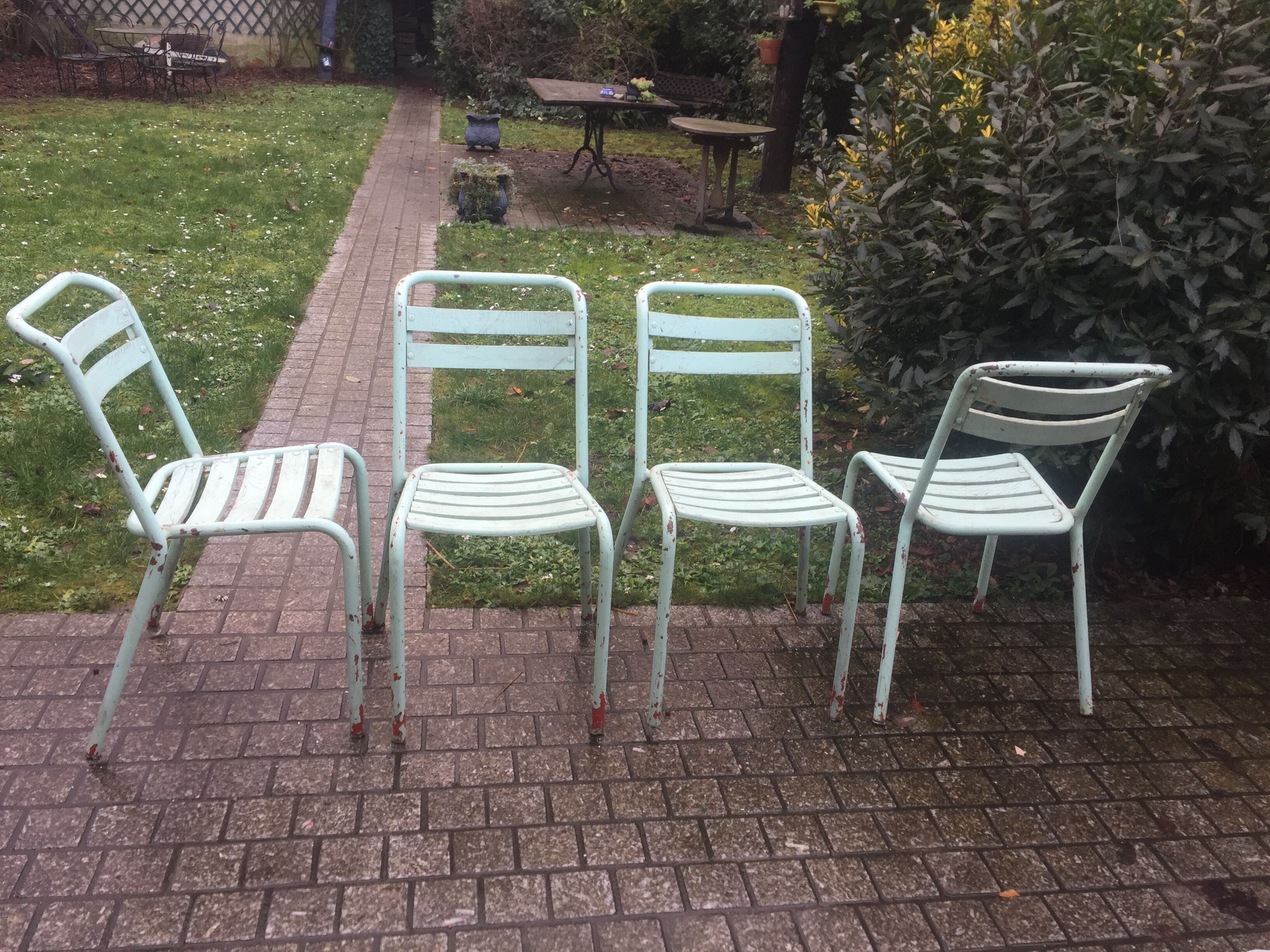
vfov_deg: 48.2
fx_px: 1064
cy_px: 476
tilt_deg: -23.0
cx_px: 635
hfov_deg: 61.7
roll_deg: -3.9
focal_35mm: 29
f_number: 2.2
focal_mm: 4.15
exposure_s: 1/50
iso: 32
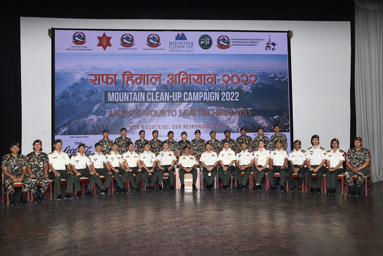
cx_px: 192
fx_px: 340
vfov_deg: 41.1
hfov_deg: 58.7
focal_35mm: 32
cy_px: 128
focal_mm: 32
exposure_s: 1/125
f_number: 8
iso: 1600
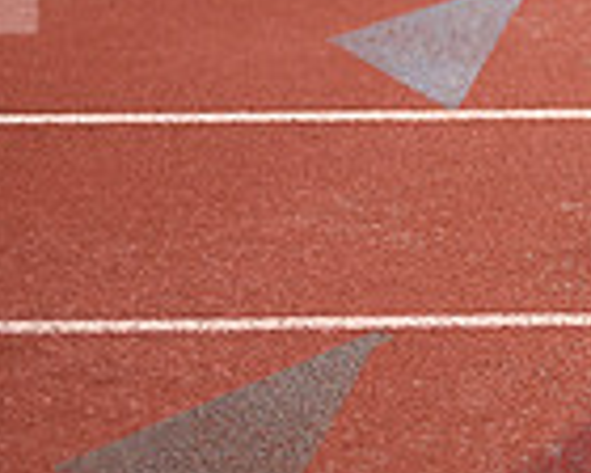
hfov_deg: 9.3
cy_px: -281
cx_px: 1178
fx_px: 3393
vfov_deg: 7.8
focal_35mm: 194
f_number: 1.8
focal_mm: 50
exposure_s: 1/60
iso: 72
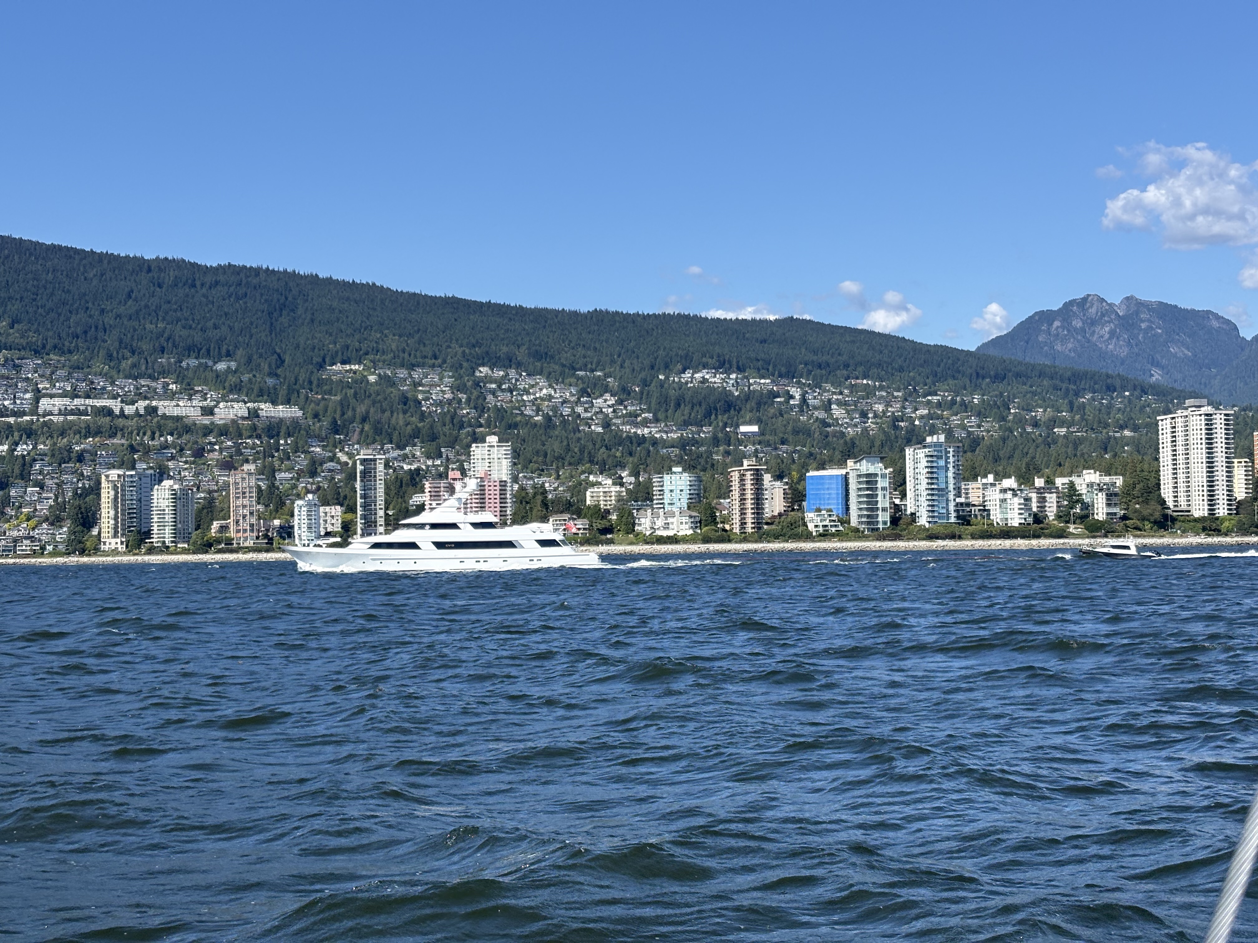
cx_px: 629
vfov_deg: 28.0
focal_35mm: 52
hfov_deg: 36.8
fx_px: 1890
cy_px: 472
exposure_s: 1/3279
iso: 40
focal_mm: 5.96
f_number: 1.6
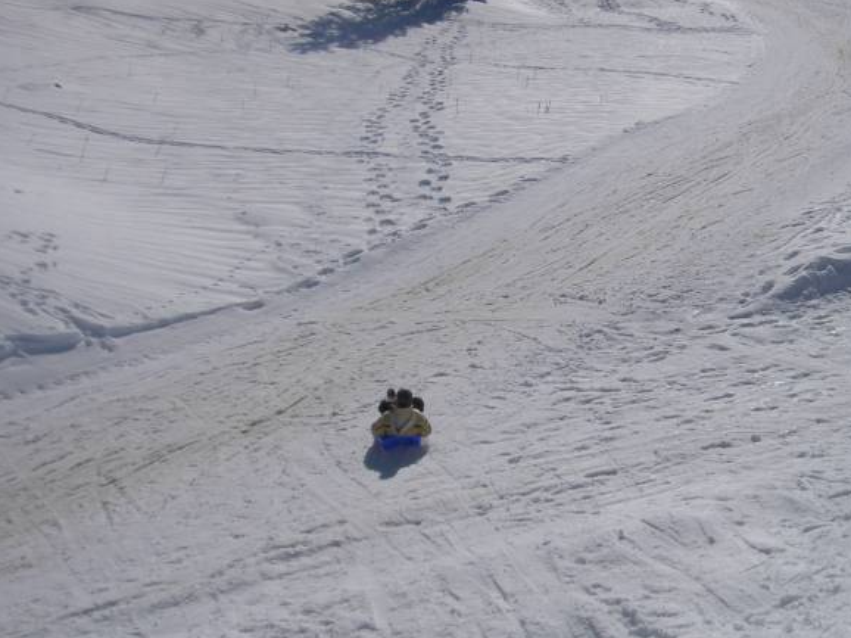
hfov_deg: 35.4
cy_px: 317
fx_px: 1327
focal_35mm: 54
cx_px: 515
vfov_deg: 27.0
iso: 100
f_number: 4.7
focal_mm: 8
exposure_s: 1/2000
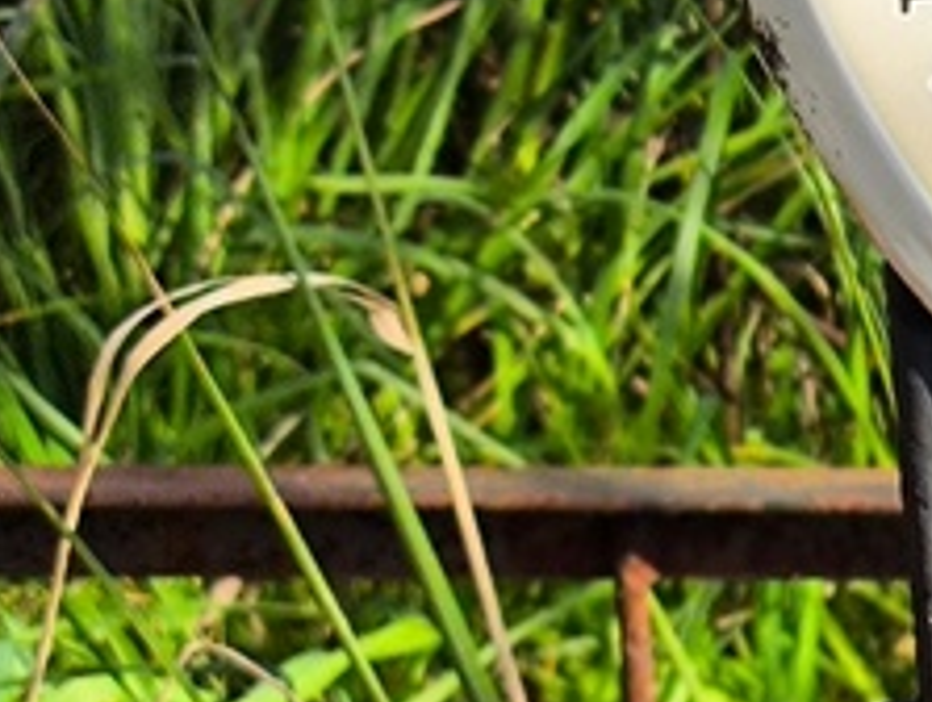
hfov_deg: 10.7
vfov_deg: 8.3
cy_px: 8
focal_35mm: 179
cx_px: 1298
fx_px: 4827
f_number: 1.7
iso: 50
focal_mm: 4.71
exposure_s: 1/791
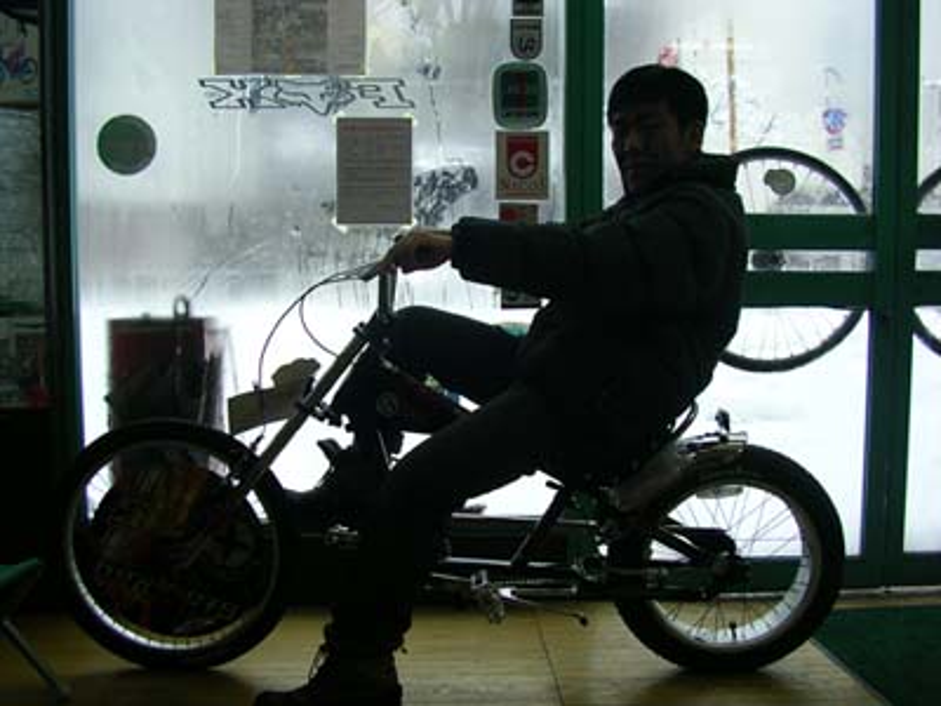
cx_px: 470
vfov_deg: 37.7
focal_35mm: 38
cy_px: 353
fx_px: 1033
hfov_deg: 49.0
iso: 79
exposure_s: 1/50.2
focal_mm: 6
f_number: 2.9
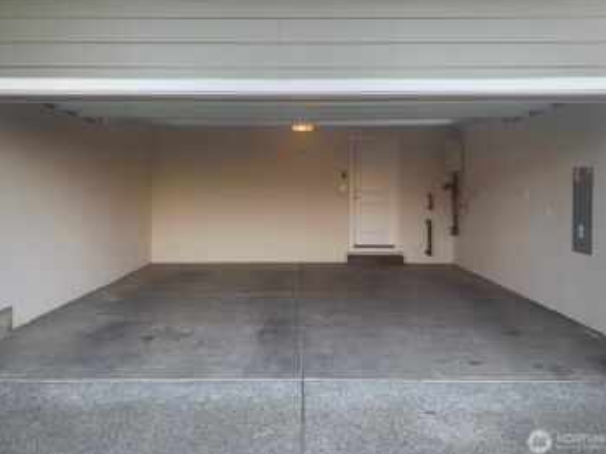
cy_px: 197
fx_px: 525
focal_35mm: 30
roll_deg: -0.3
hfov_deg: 60.0
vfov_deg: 46.7
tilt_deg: -1.3
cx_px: 292
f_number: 1.8
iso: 40
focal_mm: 4.25
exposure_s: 1/121
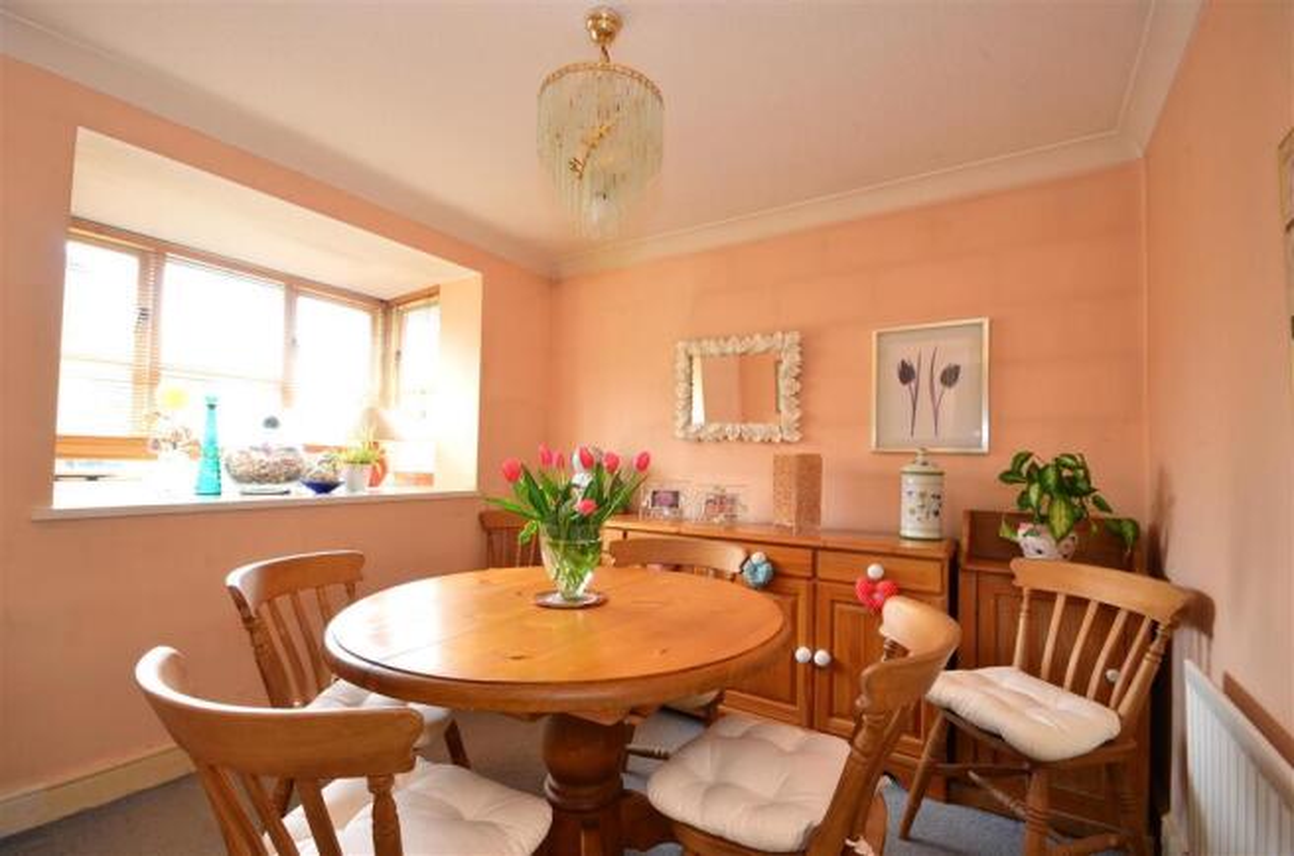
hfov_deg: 100.5
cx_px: 647
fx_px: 538
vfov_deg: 77.0
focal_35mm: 15
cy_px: 428
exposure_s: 1/1.3
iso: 200
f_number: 11
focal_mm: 10
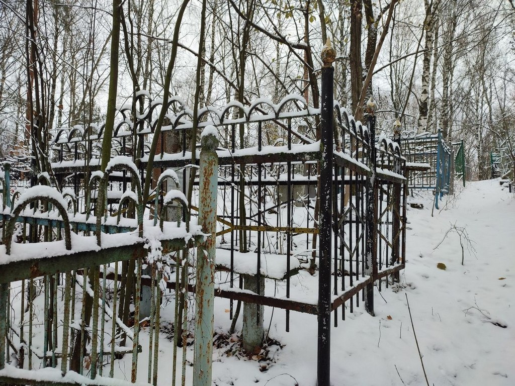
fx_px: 372
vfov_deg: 54.9
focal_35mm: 25
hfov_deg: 69.4
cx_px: 258
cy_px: 193
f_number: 1.9
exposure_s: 1/100
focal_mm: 6.04
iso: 68
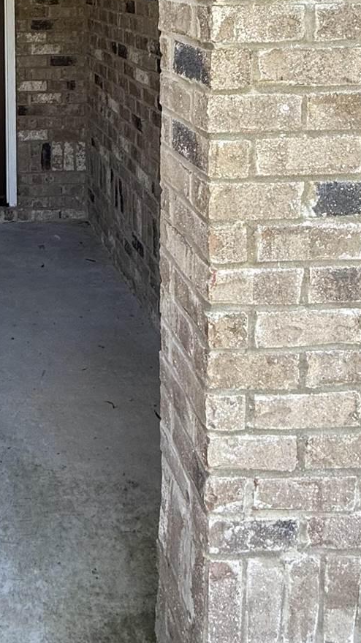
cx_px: -62
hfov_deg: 26.6
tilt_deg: -3.0
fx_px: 681
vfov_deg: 44.3
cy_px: 25
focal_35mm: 40
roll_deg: +0.8
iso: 80
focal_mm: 2.22
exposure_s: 1/99
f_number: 2.2
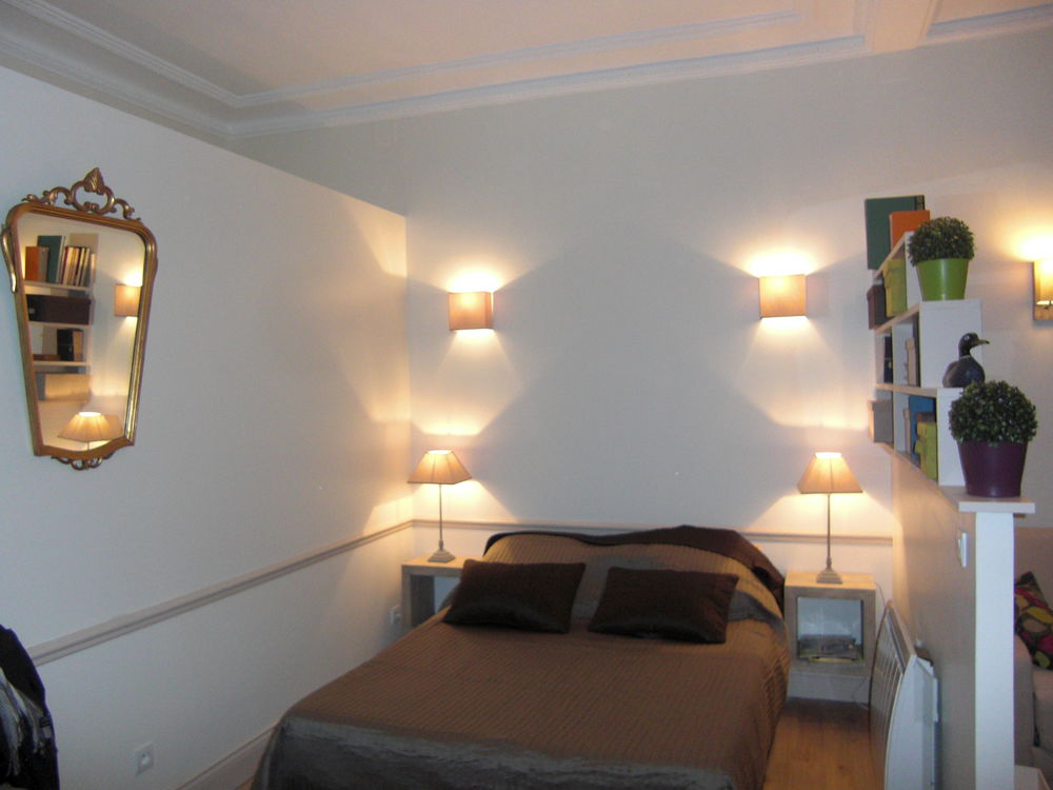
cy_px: 395
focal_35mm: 28
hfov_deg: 63.4
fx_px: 852
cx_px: 526
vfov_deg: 49.7
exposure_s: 1/60
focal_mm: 4.9
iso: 200
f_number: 2.6
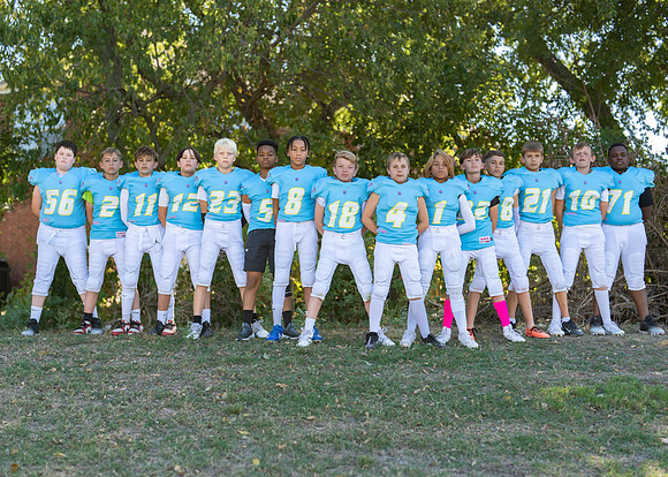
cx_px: 333
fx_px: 1097
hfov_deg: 33.9
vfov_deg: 24.5
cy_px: 242
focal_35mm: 58
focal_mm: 50
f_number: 1.8
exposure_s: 1/800
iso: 100
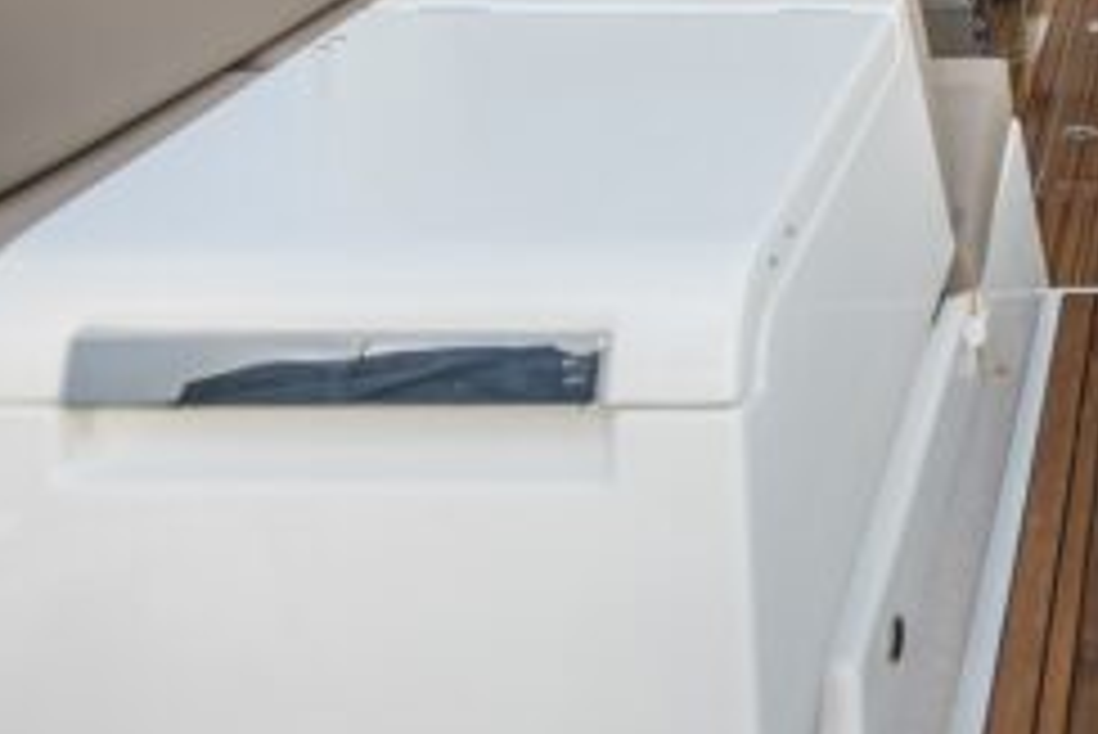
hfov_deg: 37.2
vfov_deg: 27.4
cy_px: -115
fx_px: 1343
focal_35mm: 44
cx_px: 1210
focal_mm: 14
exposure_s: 1/400
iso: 80
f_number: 2.8
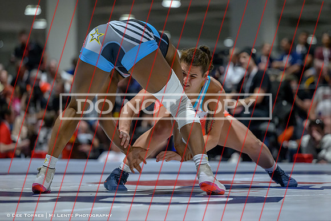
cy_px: 99
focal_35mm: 174
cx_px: 183
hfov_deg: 11.8
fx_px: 1596
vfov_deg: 7.9
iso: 6400
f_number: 2.8
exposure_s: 1/640
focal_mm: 140
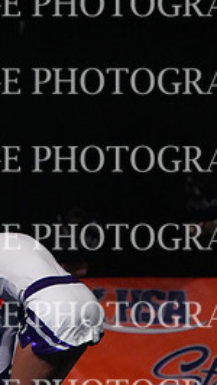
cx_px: 22
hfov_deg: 2.3
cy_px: 120
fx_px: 5483
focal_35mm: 537
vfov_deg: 4.0
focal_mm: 235
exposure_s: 1/1250
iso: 16000
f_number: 5.6
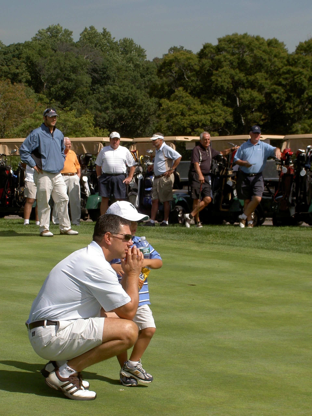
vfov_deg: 17.0
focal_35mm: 116
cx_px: 156
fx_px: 1394
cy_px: 208
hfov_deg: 12.8
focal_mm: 24
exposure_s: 1/263
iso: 100
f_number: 8.3
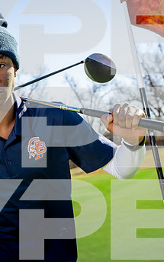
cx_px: 7
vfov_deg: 26.1
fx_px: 565
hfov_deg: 16.2
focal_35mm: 79
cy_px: 128
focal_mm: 46
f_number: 5.6
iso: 100
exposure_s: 1/250
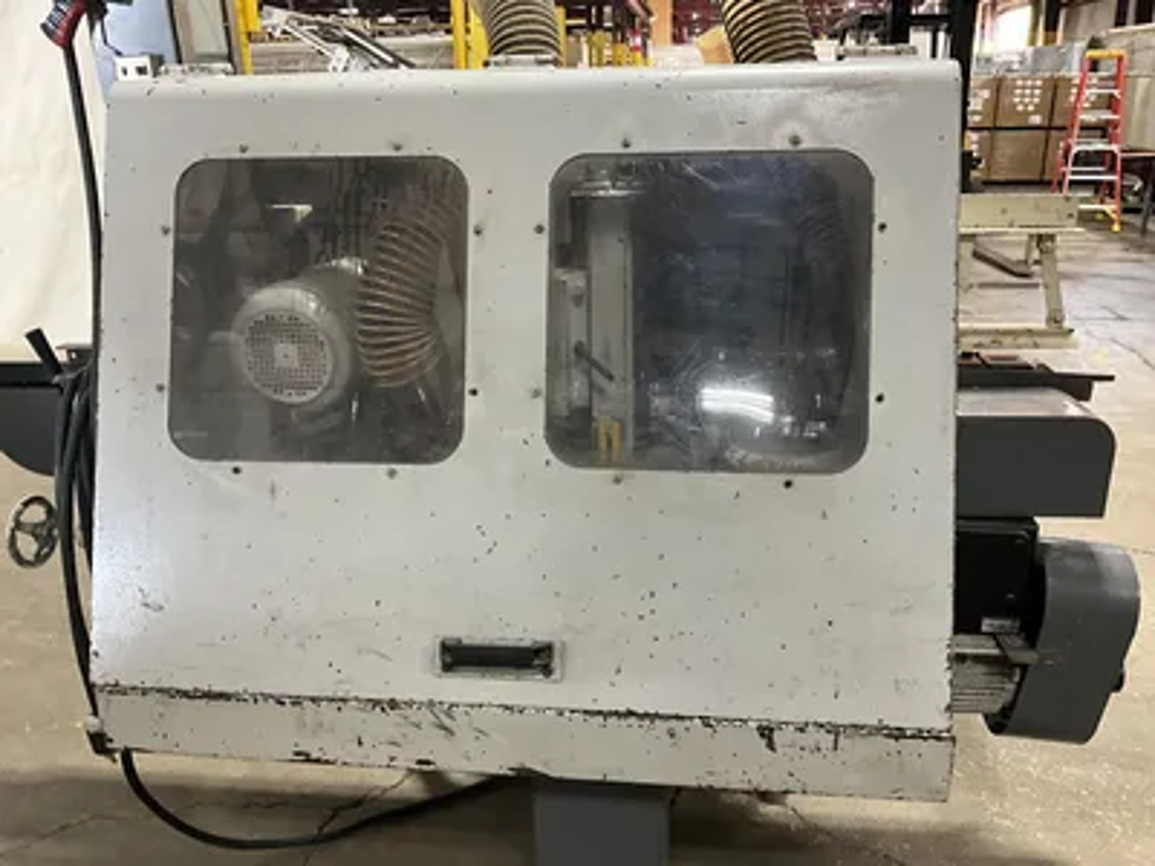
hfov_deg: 61.7
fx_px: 968
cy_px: 433
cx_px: 578
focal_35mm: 29
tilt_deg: -19.8
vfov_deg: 48.2
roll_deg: +1.3
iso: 320
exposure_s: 1/55
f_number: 1.8
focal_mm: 3
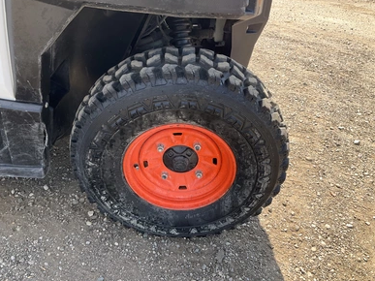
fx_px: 325
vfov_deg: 46.8
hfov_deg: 60.0
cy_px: 142
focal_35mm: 30
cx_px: 193
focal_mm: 3
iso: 25
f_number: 1.8
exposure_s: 1/367
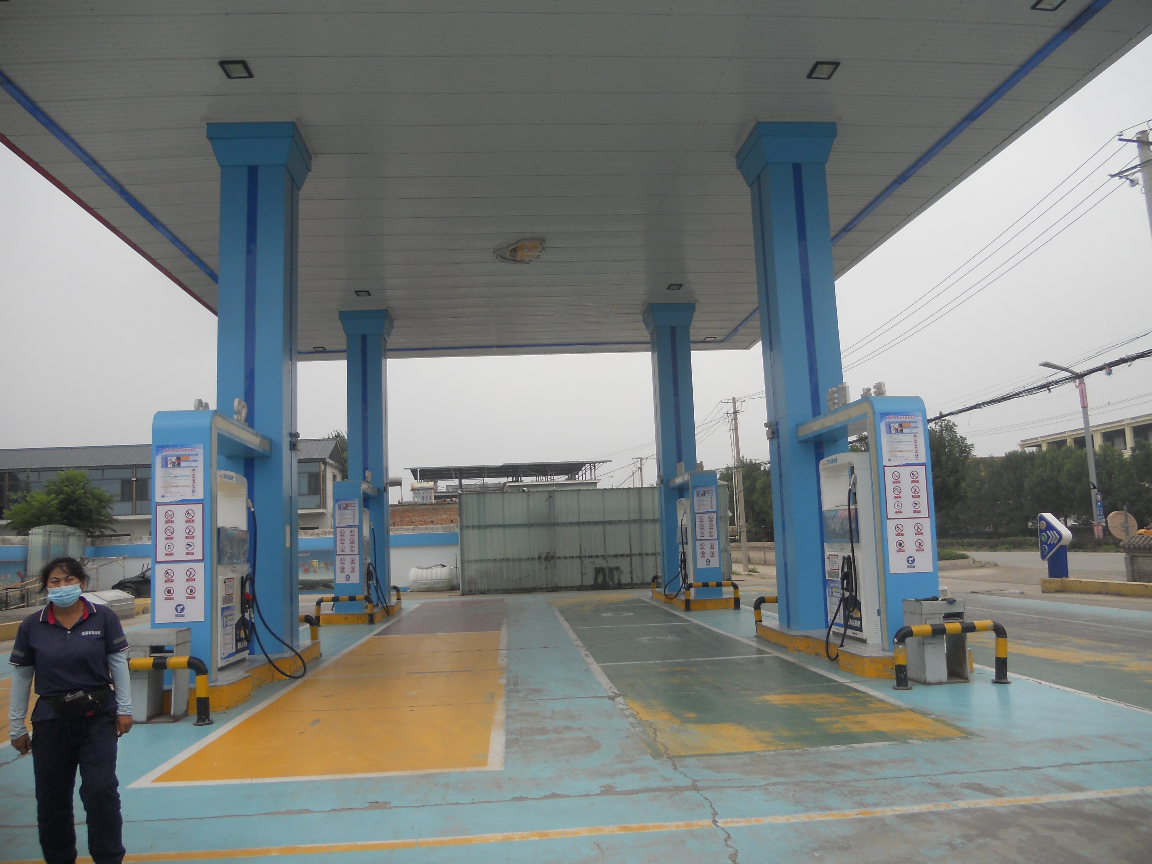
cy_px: 432
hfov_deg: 65.3
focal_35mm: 27
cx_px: 576
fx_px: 899
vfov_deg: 51.4
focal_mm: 4.9
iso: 80
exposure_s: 1/400
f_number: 3.2
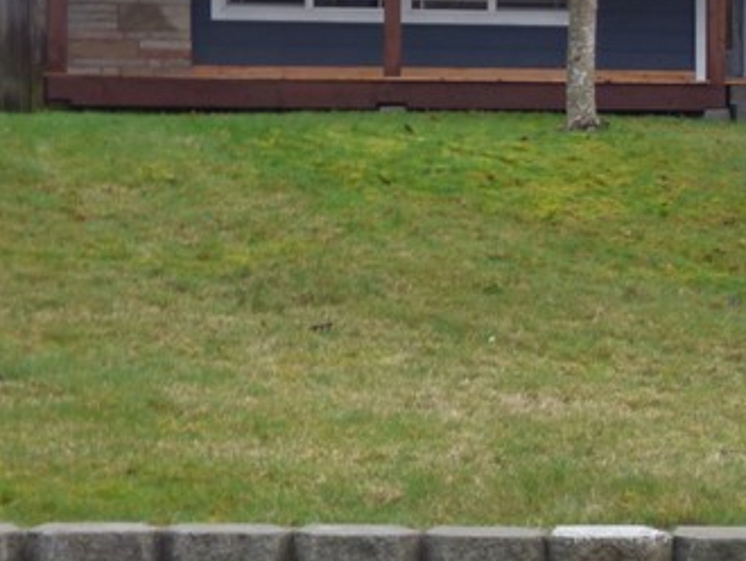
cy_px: 222
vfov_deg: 12.3
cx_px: 936
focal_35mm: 121
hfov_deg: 15.6
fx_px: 2610
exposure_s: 1/60
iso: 125
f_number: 3.5
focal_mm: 6.8
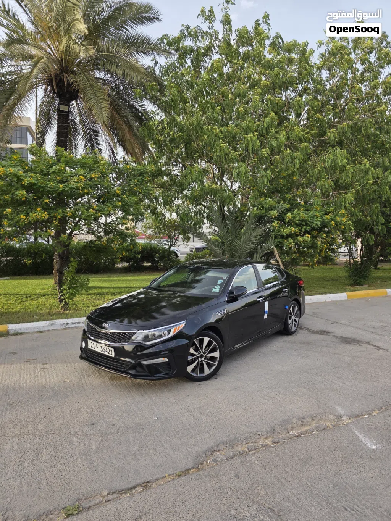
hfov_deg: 58.9
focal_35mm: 23
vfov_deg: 73.9
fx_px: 346
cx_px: 196
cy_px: 260
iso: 40
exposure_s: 1/359
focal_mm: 6.3
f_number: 1.7
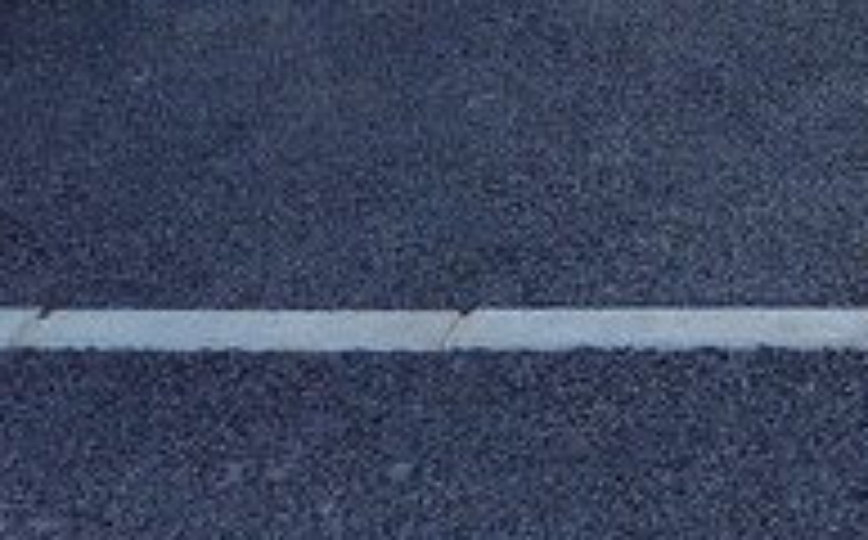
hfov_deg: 23.6
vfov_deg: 13.9
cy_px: -504
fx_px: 1913
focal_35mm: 81
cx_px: 1003
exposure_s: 1/969
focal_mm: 5.6
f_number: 1.9
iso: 50
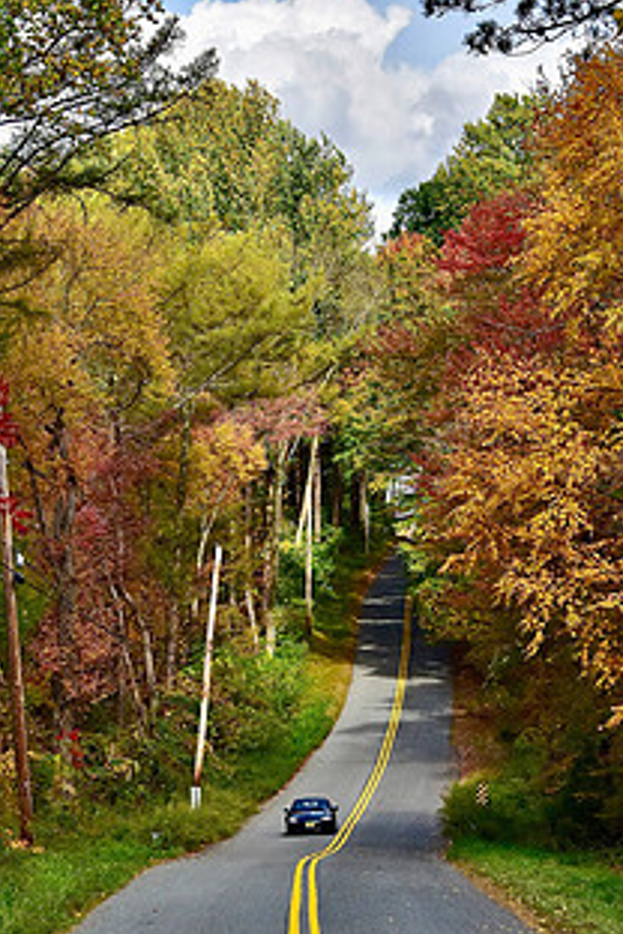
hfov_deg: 9.7
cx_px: 237
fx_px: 3653
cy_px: 629
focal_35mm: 141
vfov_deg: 14.6
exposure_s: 1/350
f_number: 11
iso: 400
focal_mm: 65
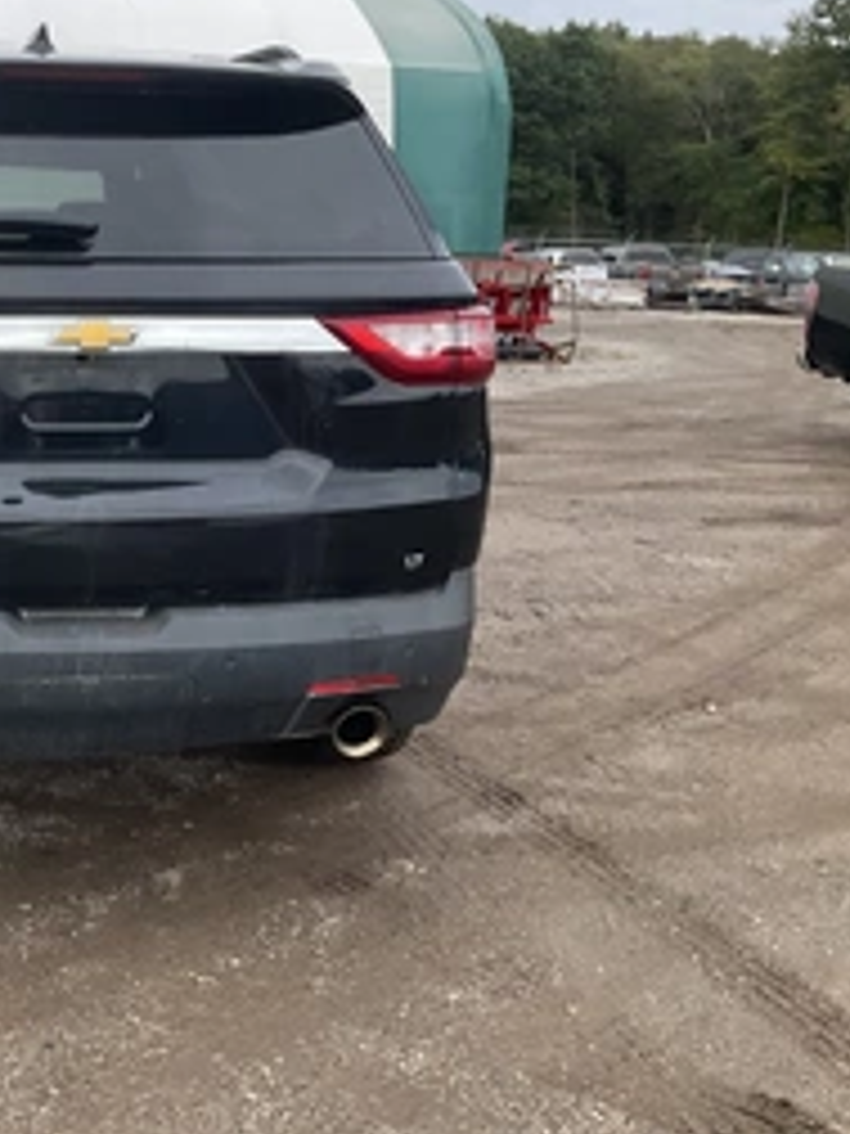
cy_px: 468
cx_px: -9
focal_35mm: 46
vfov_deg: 41.1
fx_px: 1506
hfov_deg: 29.4
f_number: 1.8
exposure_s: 1/978
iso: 25
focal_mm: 3
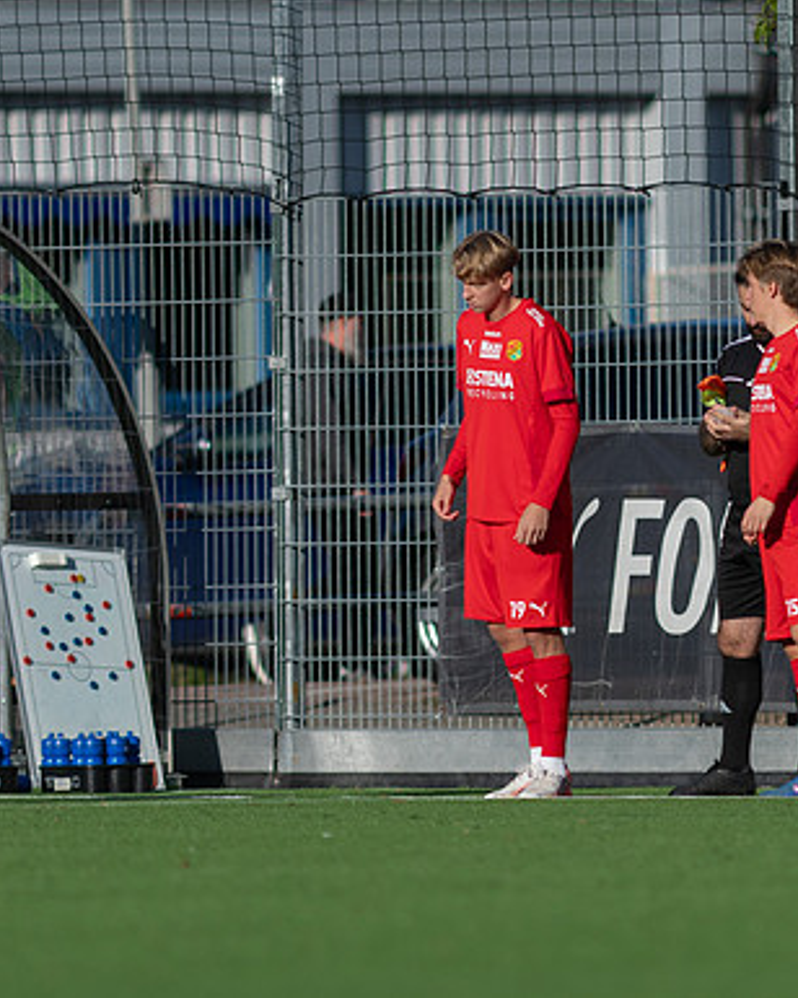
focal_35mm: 849
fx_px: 25064
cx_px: 619
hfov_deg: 1.8
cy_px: 499
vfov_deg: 2.3
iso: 100
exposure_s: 1/2000
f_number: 3.2
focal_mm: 300
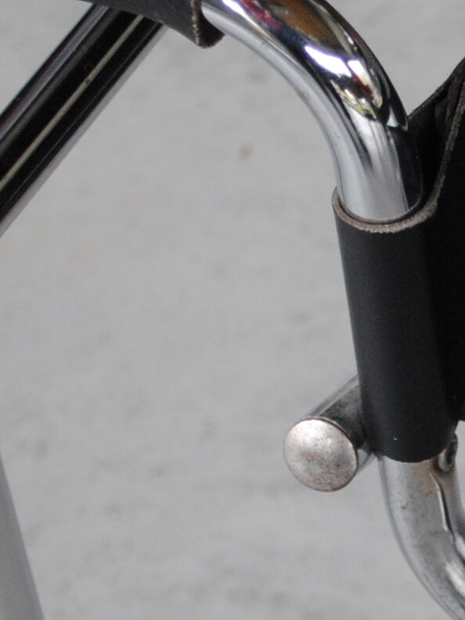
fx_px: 3029
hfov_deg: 8.6
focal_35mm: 169
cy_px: 589
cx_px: 651
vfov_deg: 11.6
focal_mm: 32
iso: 450
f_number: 4.8
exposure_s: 1/30
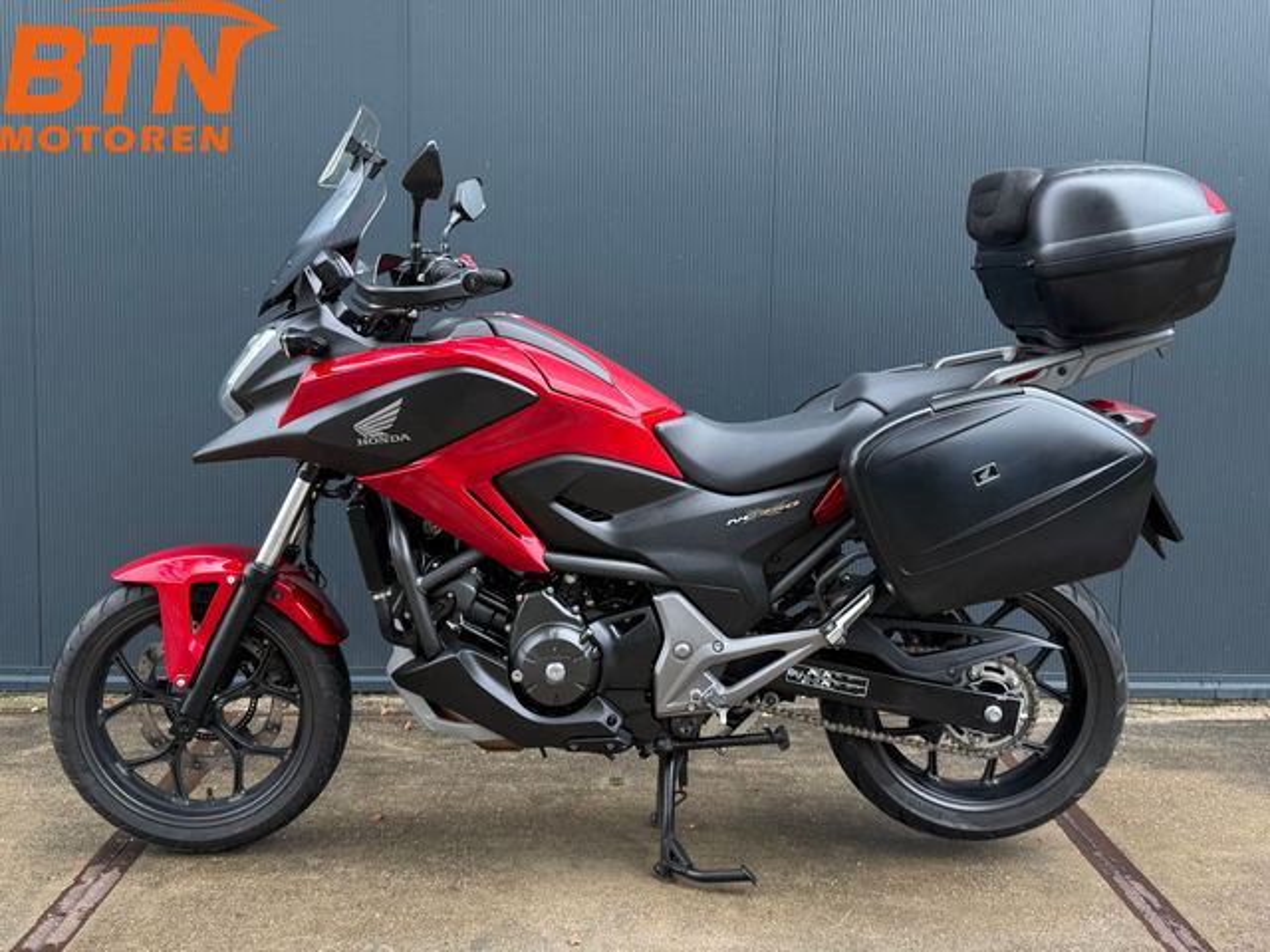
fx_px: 881
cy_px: 476
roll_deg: -1.0
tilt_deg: -5.5
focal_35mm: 24
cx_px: 635
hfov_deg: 71.6
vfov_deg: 56.8
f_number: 1.78
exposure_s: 1/121
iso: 80
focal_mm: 6.76
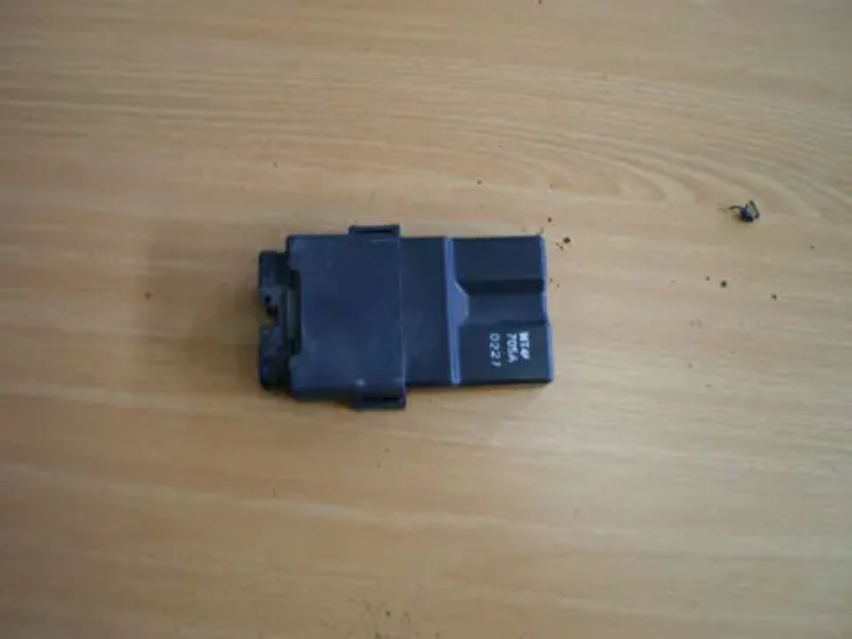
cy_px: 320
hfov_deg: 51.4
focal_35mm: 36
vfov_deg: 39.7
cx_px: 426
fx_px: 886
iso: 100
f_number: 3.1
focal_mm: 6.3
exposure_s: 1/30
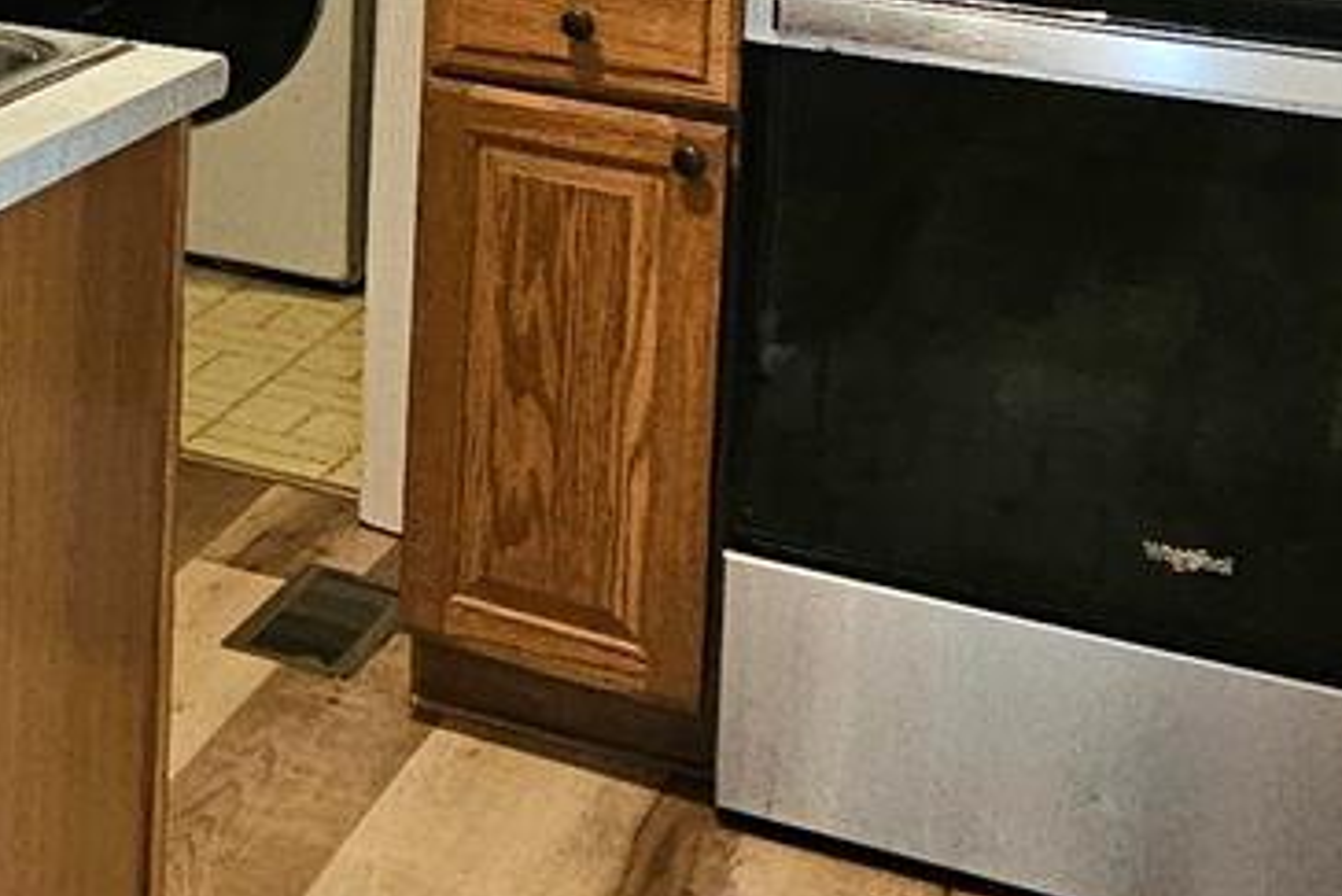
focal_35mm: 76
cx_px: -1077
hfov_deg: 19.7
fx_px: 2834
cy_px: -546
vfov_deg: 16.1
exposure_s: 1/60.2
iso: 320
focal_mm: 2.2
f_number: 2.2
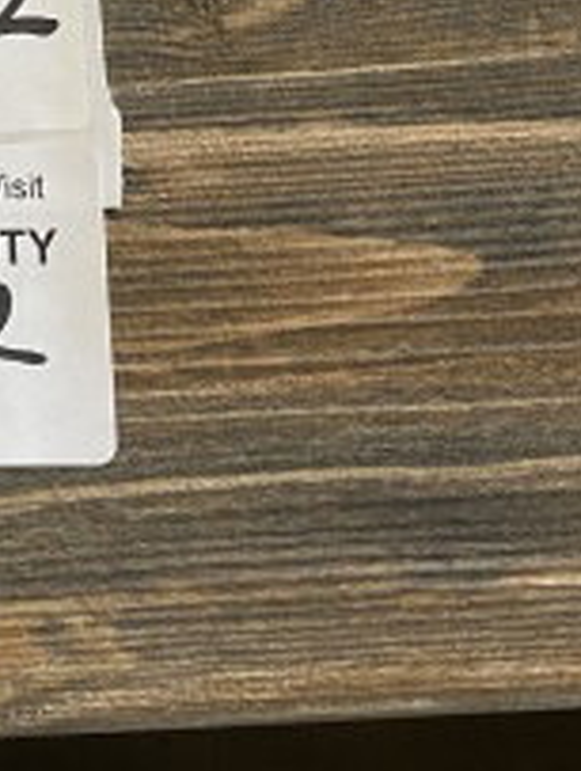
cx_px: -251
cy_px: -572
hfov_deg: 13.6
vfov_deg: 16.2
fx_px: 2320
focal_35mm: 104
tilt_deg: -72.3
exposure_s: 1/63
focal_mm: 4.25
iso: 125
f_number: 1.8
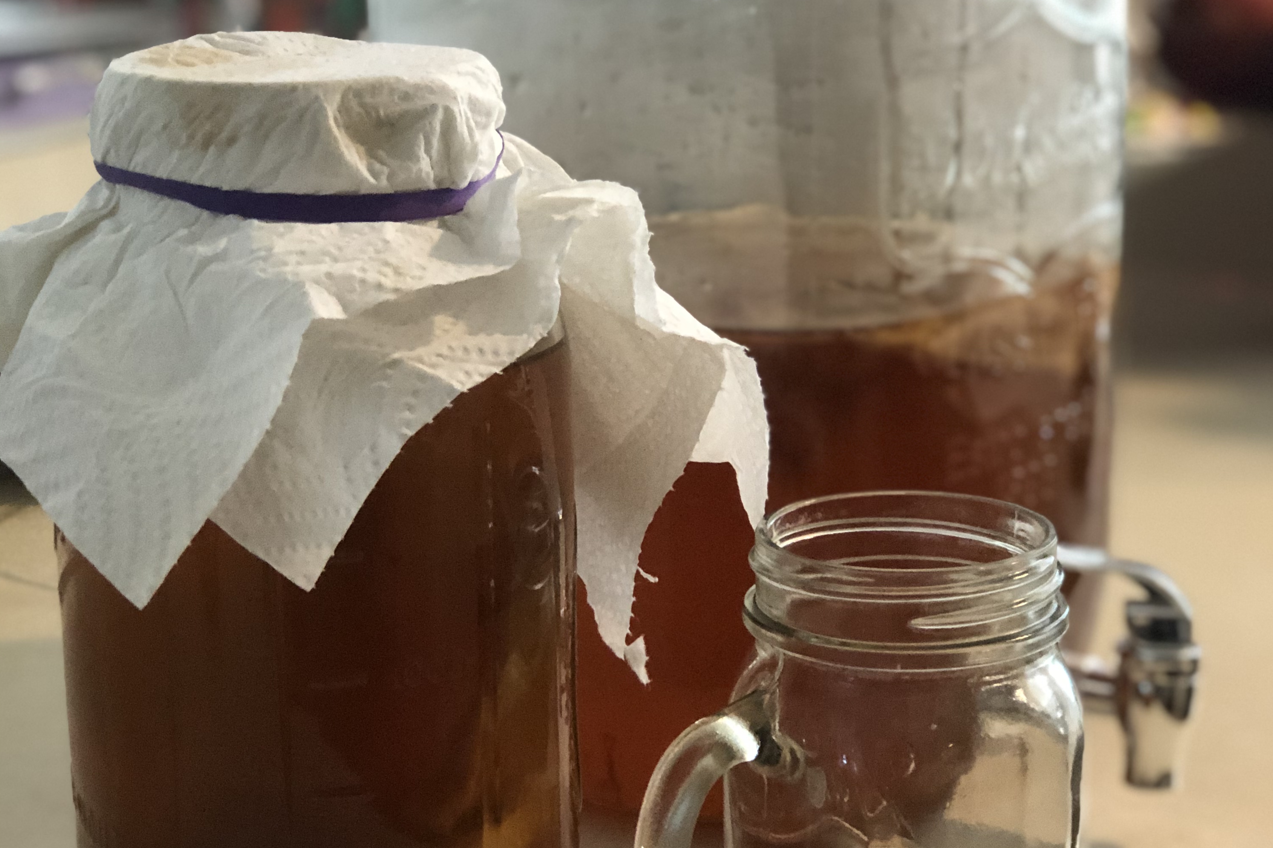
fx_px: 2829
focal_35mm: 80
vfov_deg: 17.1
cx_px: 643
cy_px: 418
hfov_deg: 25.4
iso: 400
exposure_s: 1/30
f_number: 2.8
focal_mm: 6.6
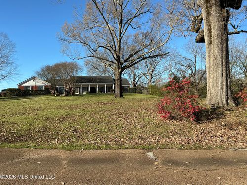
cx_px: 124
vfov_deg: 49.7
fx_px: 200
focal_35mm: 28
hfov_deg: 63.4
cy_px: 92
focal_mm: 3
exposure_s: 1/1250
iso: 25
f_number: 1.8
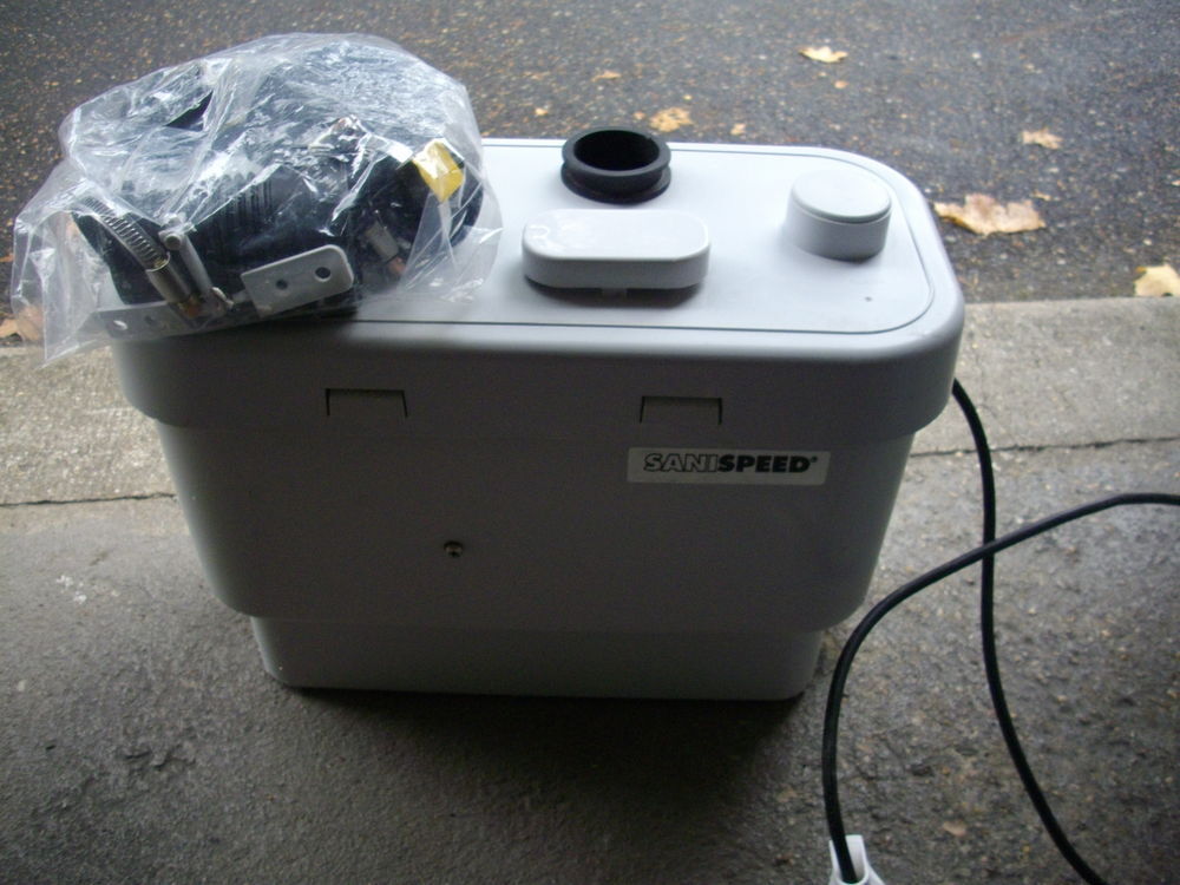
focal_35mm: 37
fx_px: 1261
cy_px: 442
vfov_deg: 38.7
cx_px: 590
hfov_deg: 50.1
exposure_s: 1/80
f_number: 2.8
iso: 200
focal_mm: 6.2
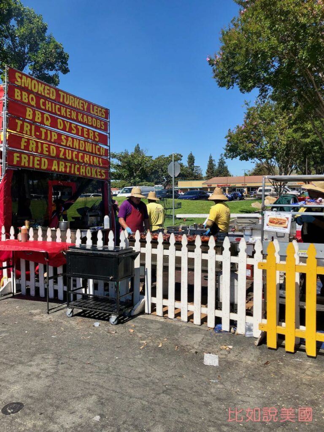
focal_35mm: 28
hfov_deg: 49.7
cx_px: 162
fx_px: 349
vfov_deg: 63.4
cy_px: 216
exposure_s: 1/2404
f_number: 1.8
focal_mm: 3.99
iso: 20
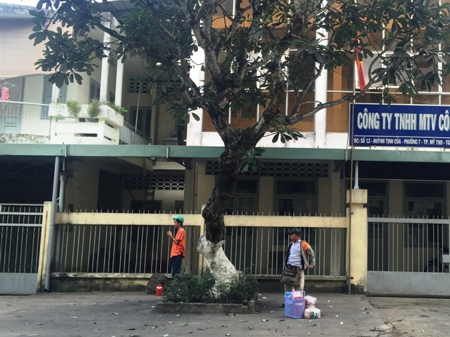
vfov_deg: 32.9
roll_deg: -2.2
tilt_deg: +9.2
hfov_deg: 42.1
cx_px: 317
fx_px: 572
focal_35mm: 44
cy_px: 166
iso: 32
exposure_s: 1/247
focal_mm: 4.15
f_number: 2.2
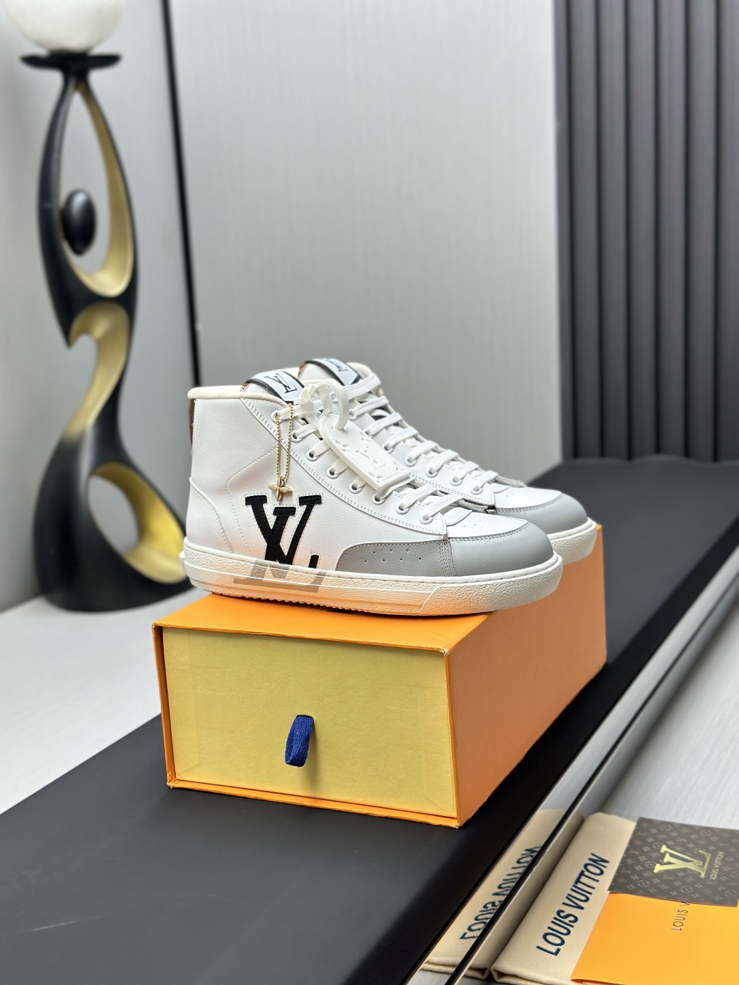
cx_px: 370
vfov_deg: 39.7
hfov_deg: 30.3
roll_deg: +2.5
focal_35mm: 48
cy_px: 492
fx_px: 1366
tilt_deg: -11.7
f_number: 1.78
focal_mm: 6.86
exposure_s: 1/121
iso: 125
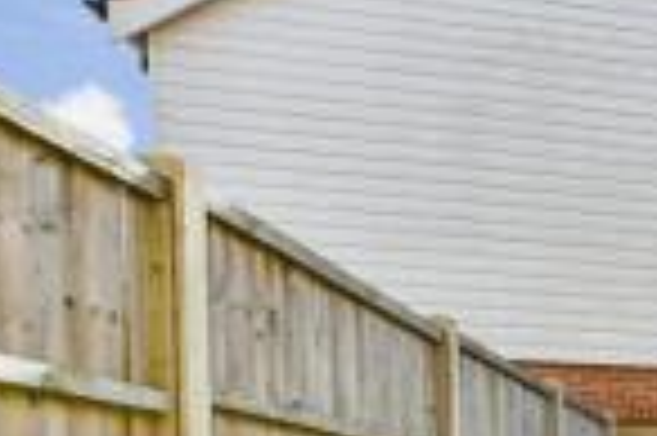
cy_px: 591
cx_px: 1040
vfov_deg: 23.7
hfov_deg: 26.1
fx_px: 893
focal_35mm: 49
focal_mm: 10
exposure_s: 1/320
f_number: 9
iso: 500
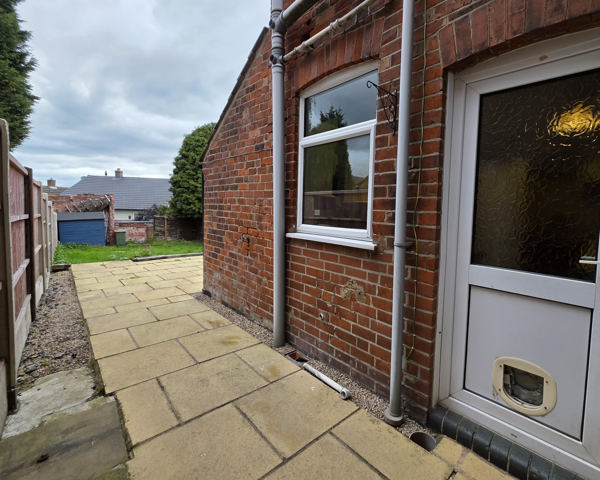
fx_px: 266
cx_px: 323
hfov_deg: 96.6
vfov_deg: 84.0
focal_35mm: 15
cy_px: 226
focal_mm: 2.2
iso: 25
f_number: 1.9
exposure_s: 1/100
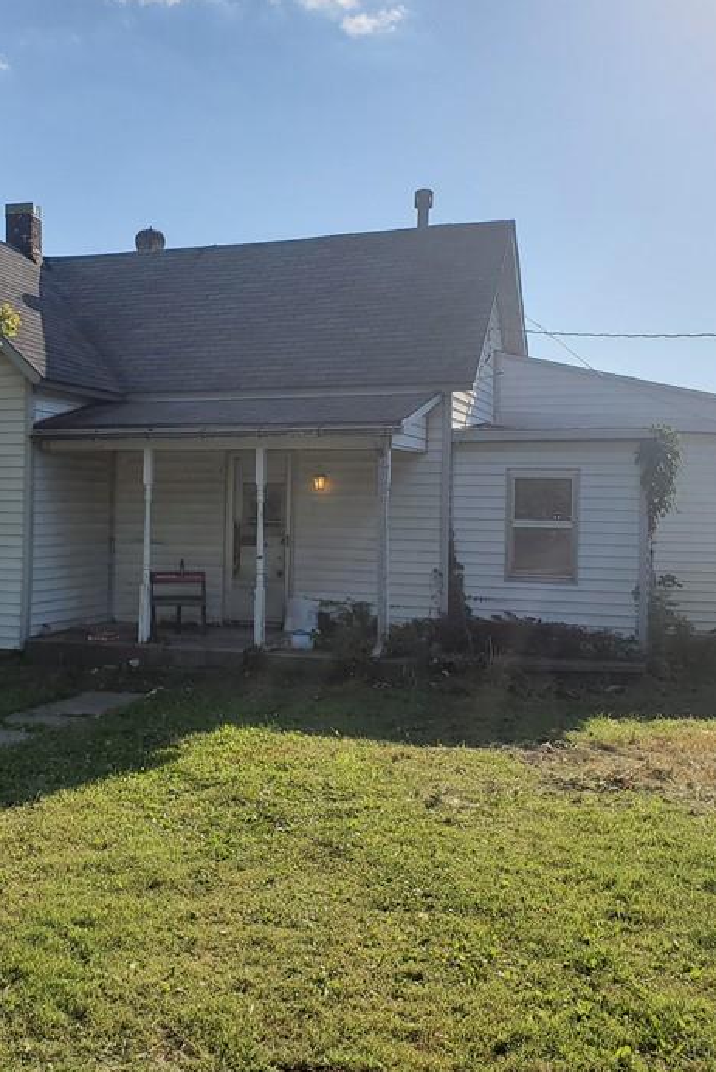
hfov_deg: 32.7
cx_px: 169
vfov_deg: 48.4
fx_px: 1192
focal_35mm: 40
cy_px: 541
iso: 50
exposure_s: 1/2272
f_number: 2.4
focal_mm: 4.3
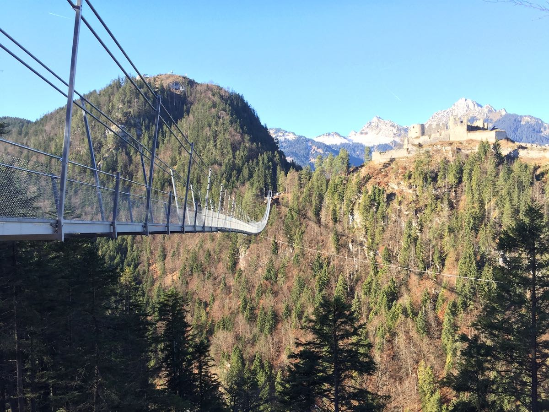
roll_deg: +1.4
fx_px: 460
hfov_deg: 61.7
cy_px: 206
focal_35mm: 29
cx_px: 274
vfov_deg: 48.2
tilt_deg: -2.7
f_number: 2.2
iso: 32
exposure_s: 1/377
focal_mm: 4.15
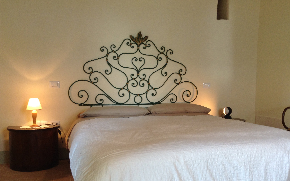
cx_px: 145
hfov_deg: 55.3
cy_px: 101
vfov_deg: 36.2
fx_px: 277
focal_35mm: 35
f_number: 2.4
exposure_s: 1/25
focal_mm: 3.3
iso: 40
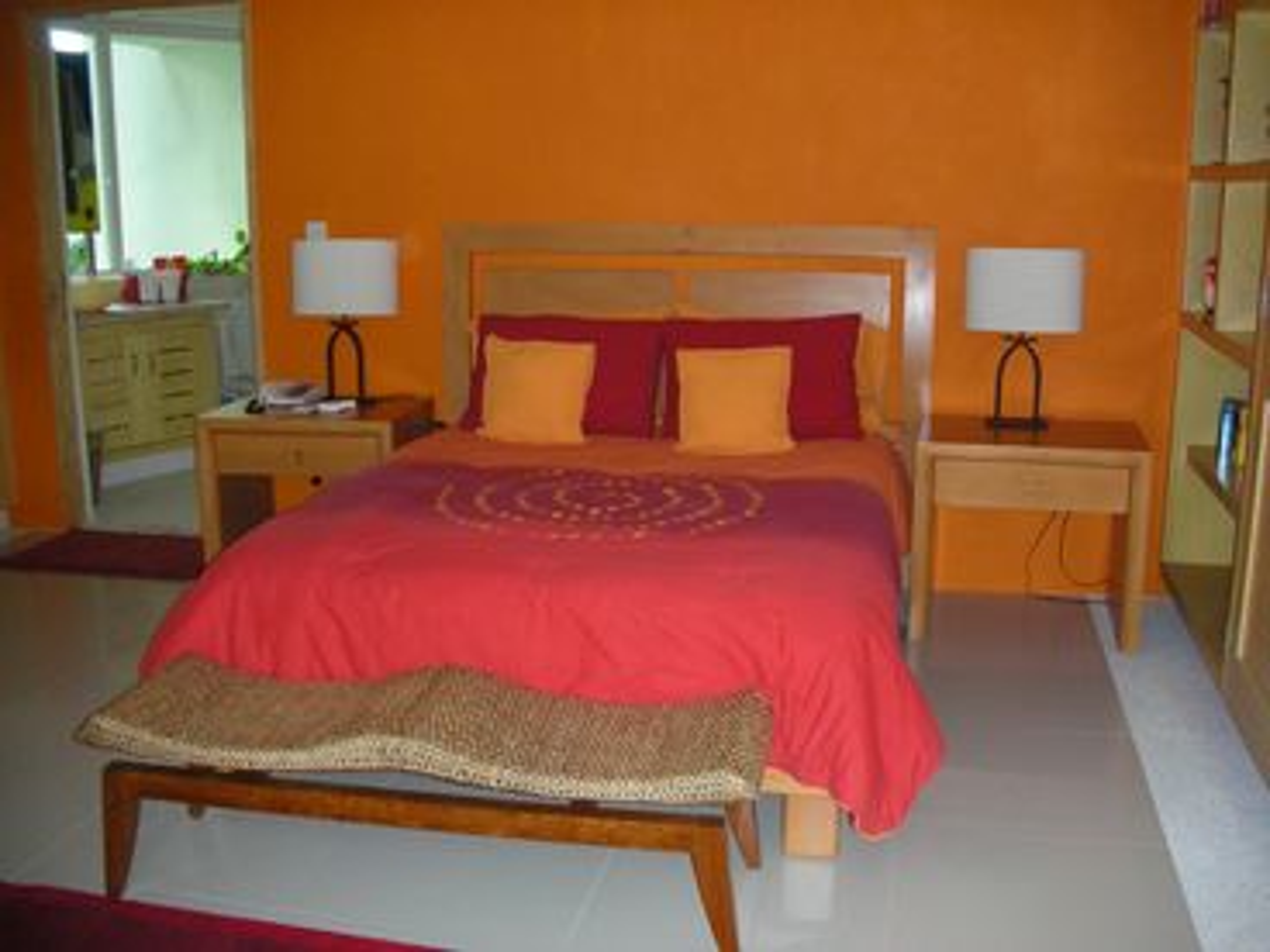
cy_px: 476
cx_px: 635
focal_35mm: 35
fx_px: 1284
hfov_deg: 52.6
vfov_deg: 40.7
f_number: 3
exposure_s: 1/60.1
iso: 200
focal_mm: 5.8
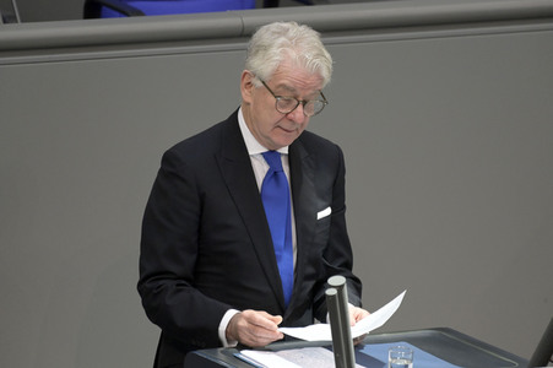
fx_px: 6907
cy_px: 184
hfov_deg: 4.6
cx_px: 276
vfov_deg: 3.1
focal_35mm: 450
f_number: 5.6
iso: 8000
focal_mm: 450
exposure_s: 1/400
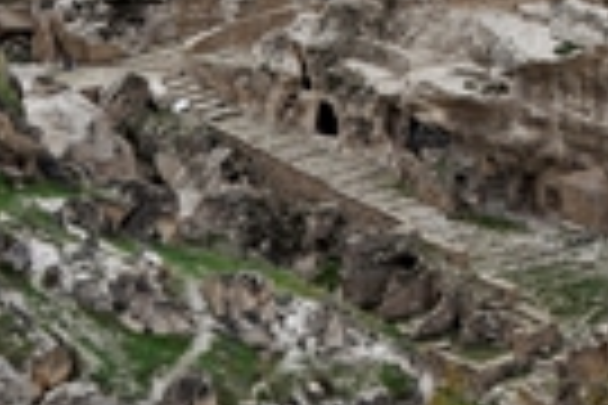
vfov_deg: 8.5
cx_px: 937
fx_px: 2533
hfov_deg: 12.9
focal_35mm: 150
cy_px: -500
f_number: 5.6
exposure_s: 1/640
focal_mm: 18
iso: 200
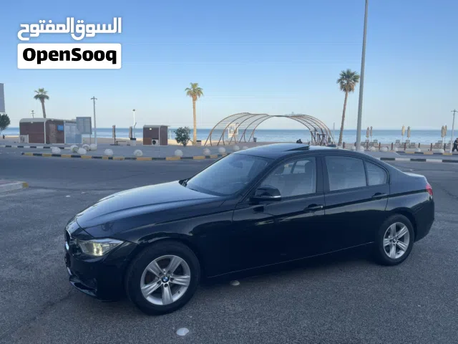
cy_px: 172
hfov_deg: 69.4
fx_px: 331
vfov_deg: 54.9
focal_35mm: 25
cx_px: 229
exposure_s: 1/2203
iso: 32
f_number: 1.6
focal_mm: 5.1
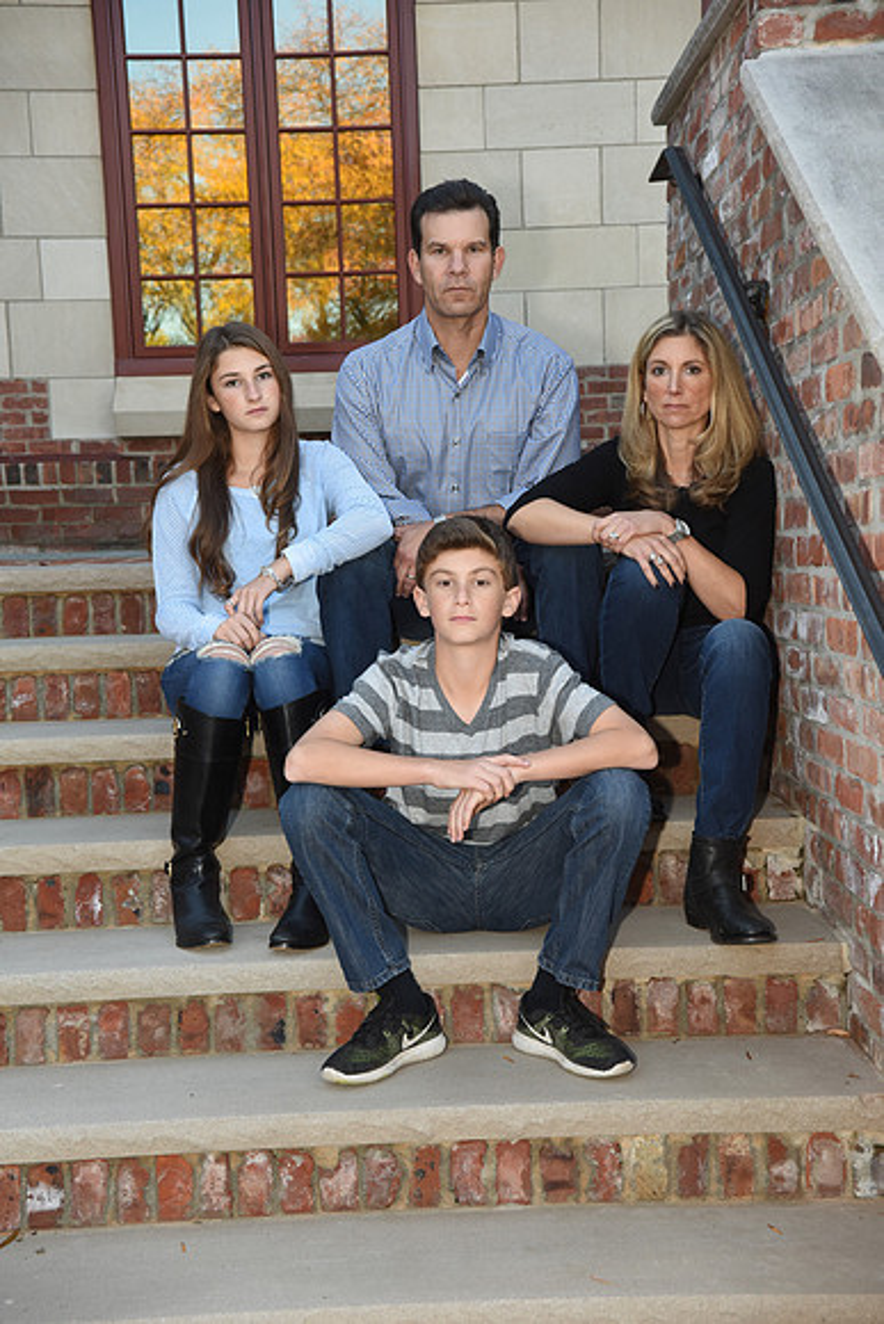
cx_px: 442
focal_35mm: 48
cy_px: 662
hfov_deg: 28.1
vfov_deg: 41.1
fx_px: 1767
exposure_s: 1/100
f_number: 8
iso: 640
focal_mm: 48
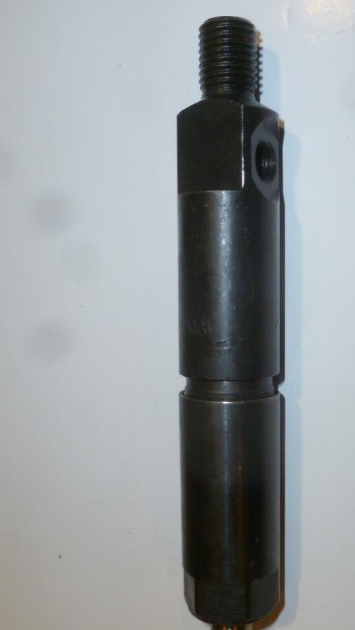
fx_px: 669
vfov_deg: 50.5
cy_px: 326
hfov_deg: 29.3
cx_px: 260
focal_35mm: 40
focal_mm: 5
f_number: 3.3
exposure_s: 1/30
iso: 200
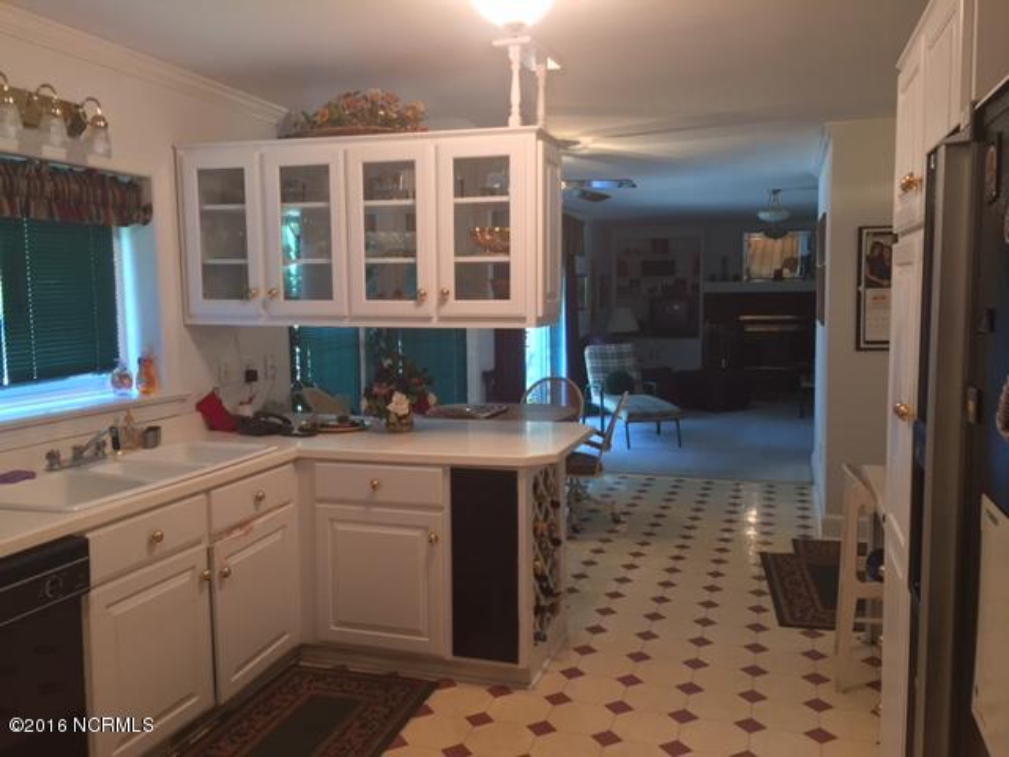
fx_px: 845
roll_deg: +0.1
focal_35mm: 29
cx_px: 504
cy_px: 378
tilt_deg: -5.2
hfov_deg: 61.7
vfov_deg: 48.2
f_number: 2.2
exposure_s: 1/33
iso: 100
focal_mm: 4.15
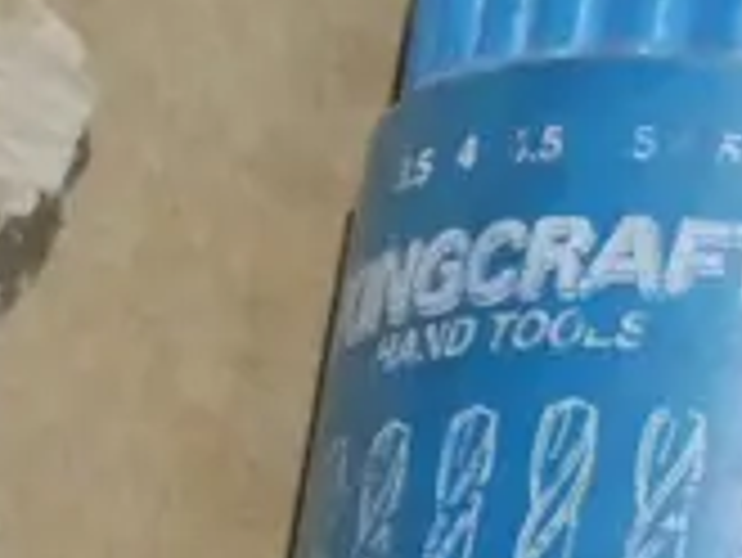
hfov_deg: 6.4
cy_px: 666
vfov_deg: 5.2
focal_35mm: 285
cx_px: 2073
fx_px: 6113
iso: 3200
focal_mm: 23
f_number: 7.1
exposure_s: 1/40
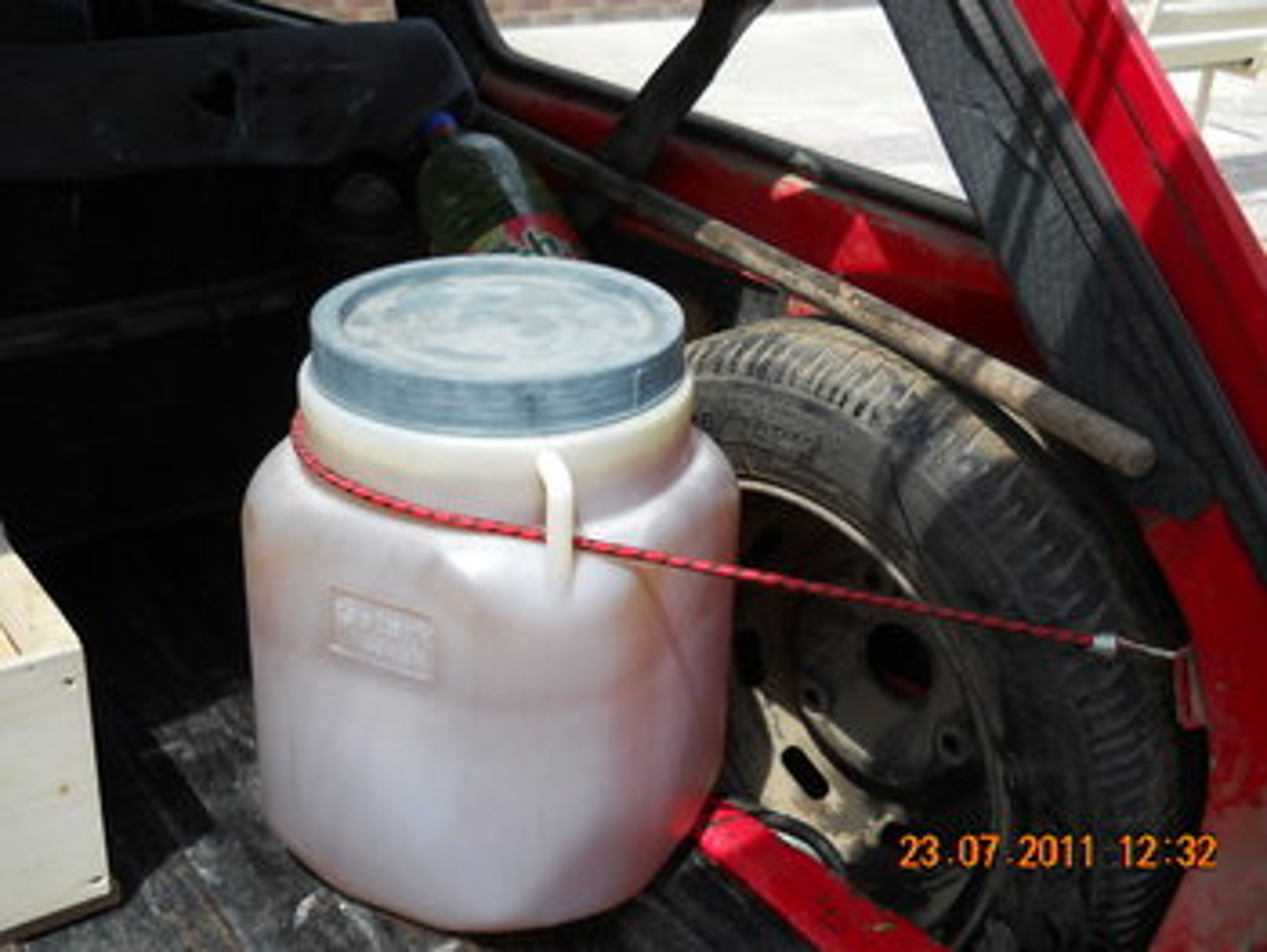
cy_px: 476
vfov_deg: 35.2
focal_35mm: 41
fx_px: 1502
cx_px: 634
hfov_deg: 45.7
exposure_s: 1/250
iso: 80
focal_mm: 6.72
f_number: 5.5
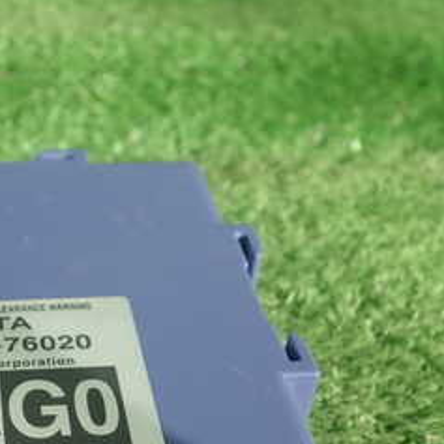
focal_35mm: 67
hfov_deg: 24.7
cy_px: 388
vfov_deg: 25.1
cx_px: 21
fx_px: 972
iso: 100
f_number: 2.3
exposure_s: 1/160
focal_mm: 5.5
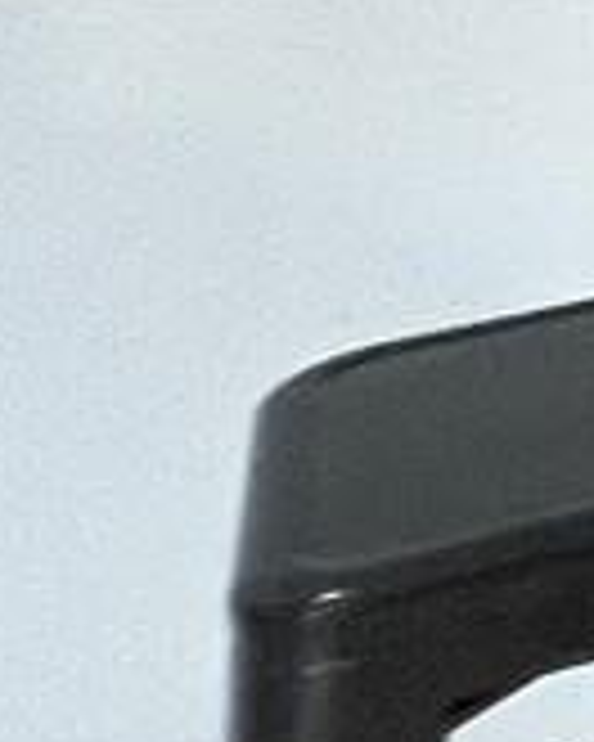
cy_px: -670
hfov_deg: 6.0
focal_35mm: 123
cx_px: 3136
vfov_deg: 13.7
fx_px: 2703
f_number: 1.8
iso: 200
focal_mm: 1.57
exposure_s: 1/60
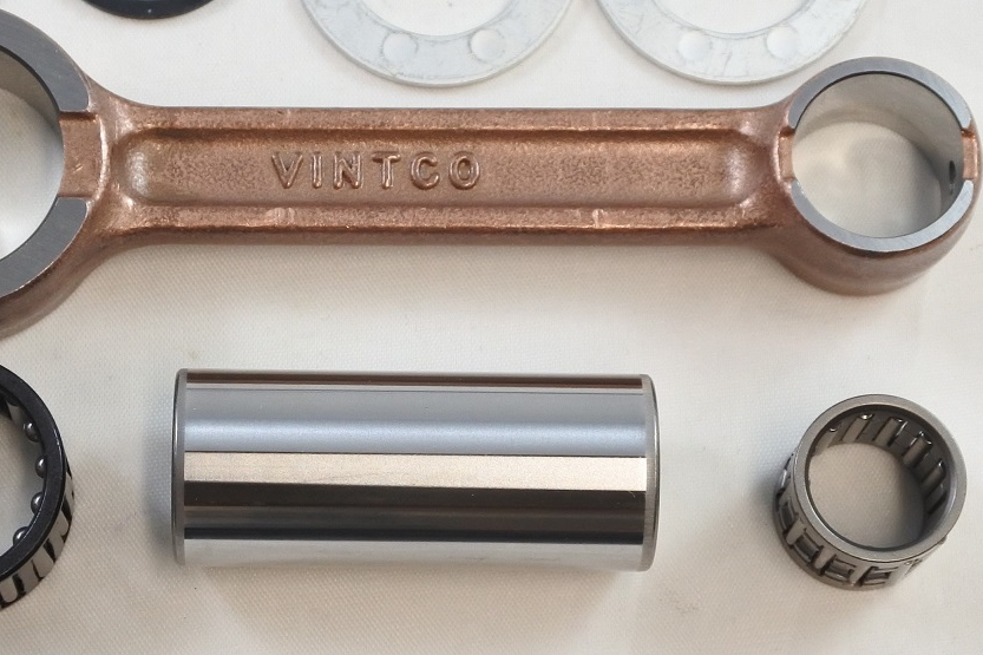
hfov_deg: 22.4
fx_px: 2484
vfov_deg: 15.0
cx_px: 418
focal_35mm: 91
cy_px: 258
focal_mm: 17.6
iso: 500
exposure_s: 1/125
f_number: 4.5
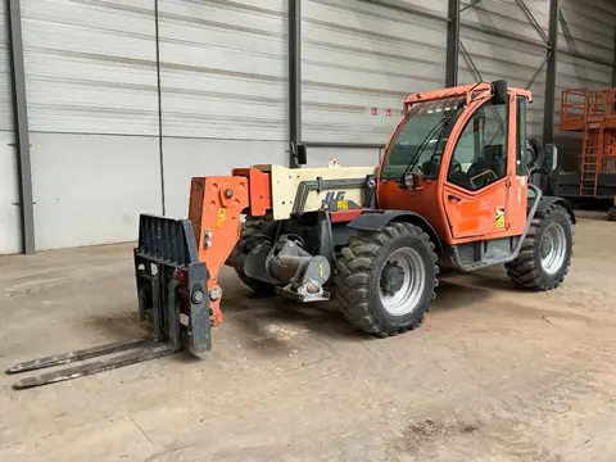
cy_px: 231
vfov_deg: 48.2
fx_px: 516
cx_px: 308
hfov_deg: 61.7
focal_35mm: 29
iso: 64
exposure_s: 1/70
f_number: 1.8
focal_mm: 3
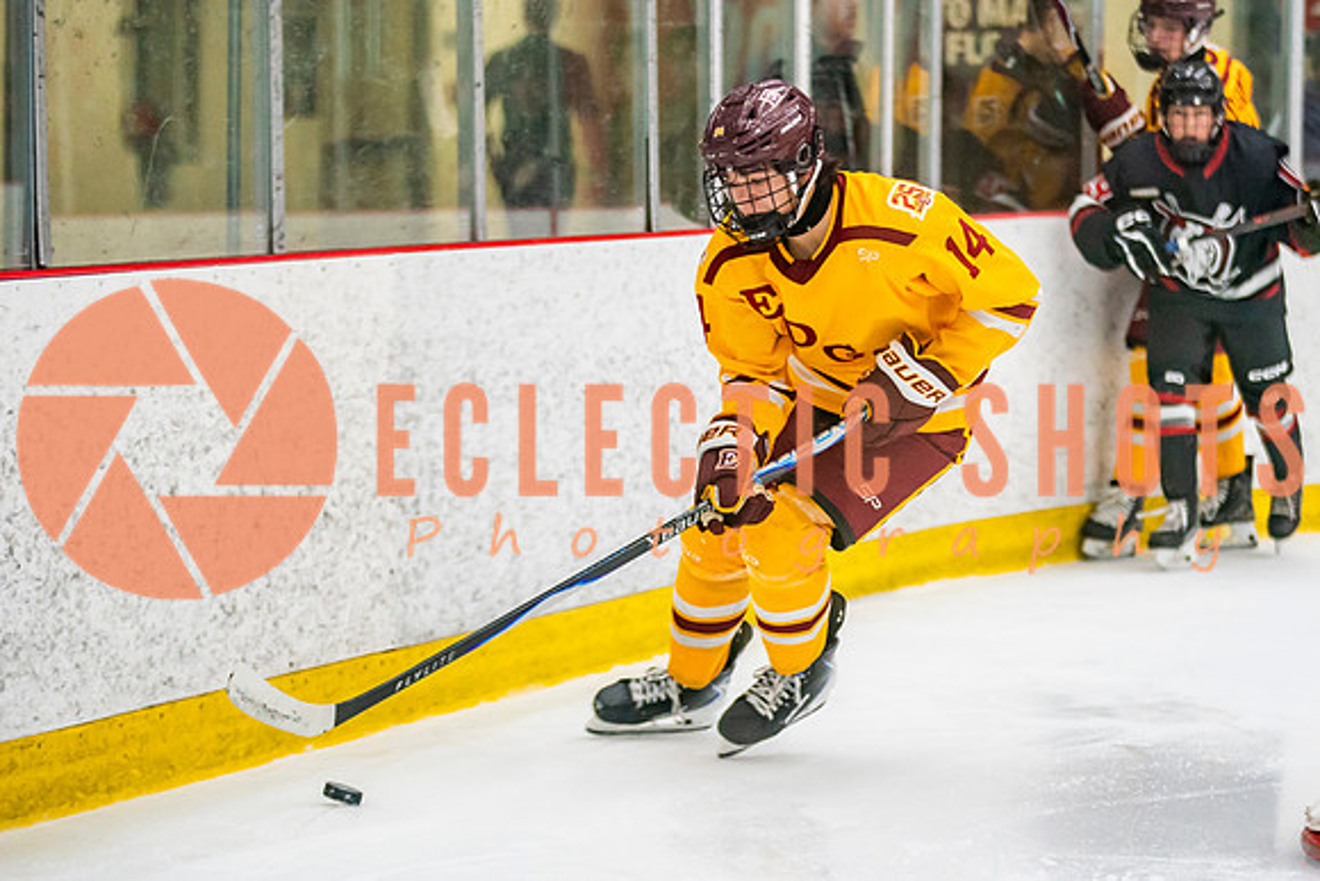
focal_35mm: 175
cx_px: 847
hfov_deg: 11.7
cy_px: 413
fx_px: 6431
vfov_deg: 7.8
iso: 2000
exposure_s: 1/640
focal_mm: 123
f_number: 2.8
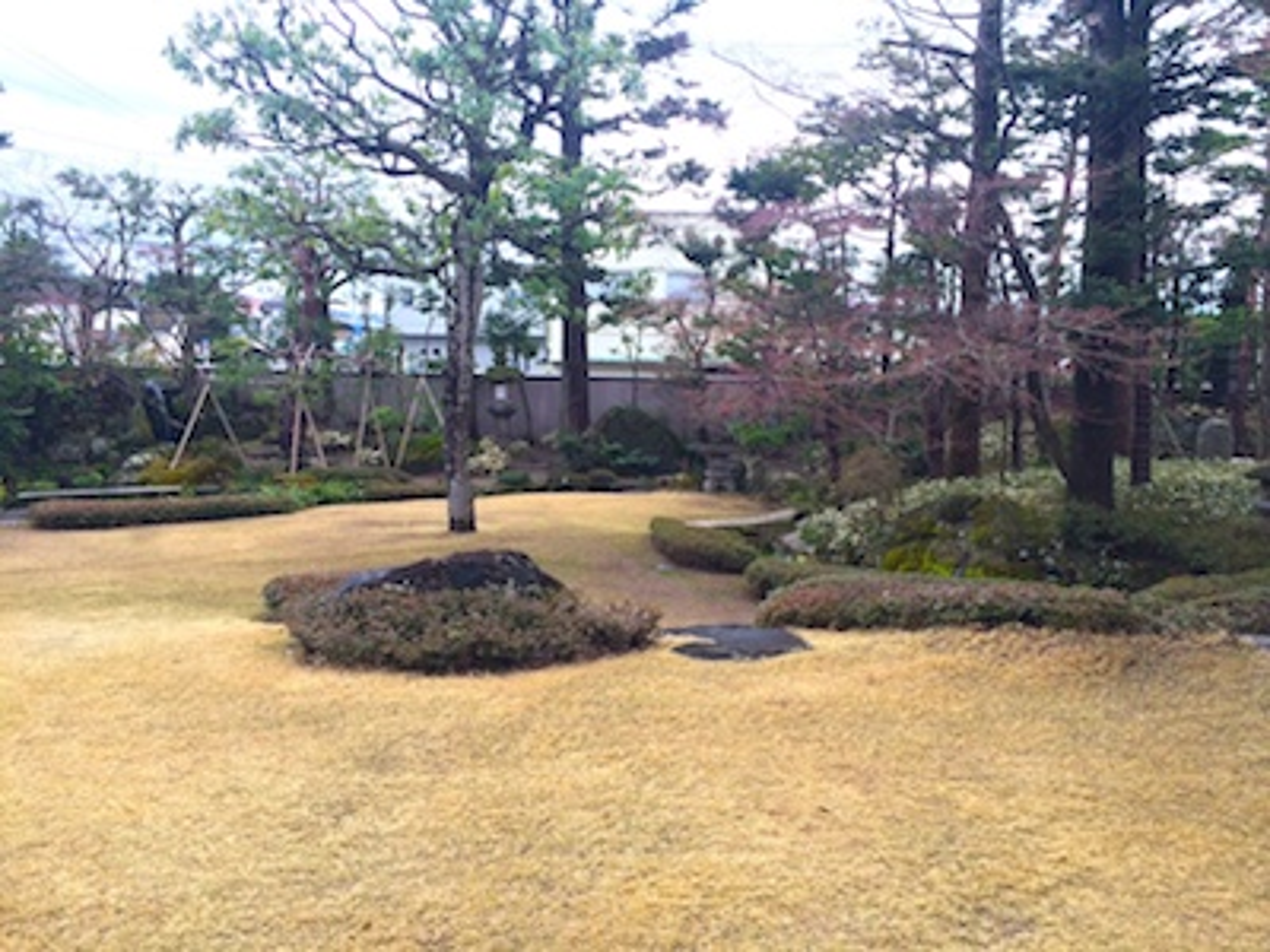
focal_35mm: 30
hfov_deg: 60.0
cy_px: 476
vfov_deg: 46.8
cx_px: 635
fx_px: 1101
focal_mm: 4.12
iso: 50
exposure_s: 1/120
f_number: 2.2
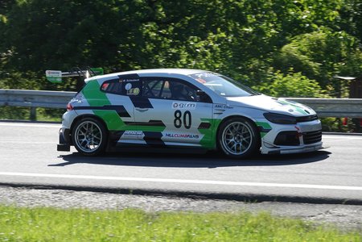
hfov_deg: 14.8
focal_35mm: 139
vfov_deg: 9.9
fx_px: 1398
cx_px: 181
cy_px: 121
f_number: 4
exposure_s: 1/800
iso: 160
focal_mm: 51.14
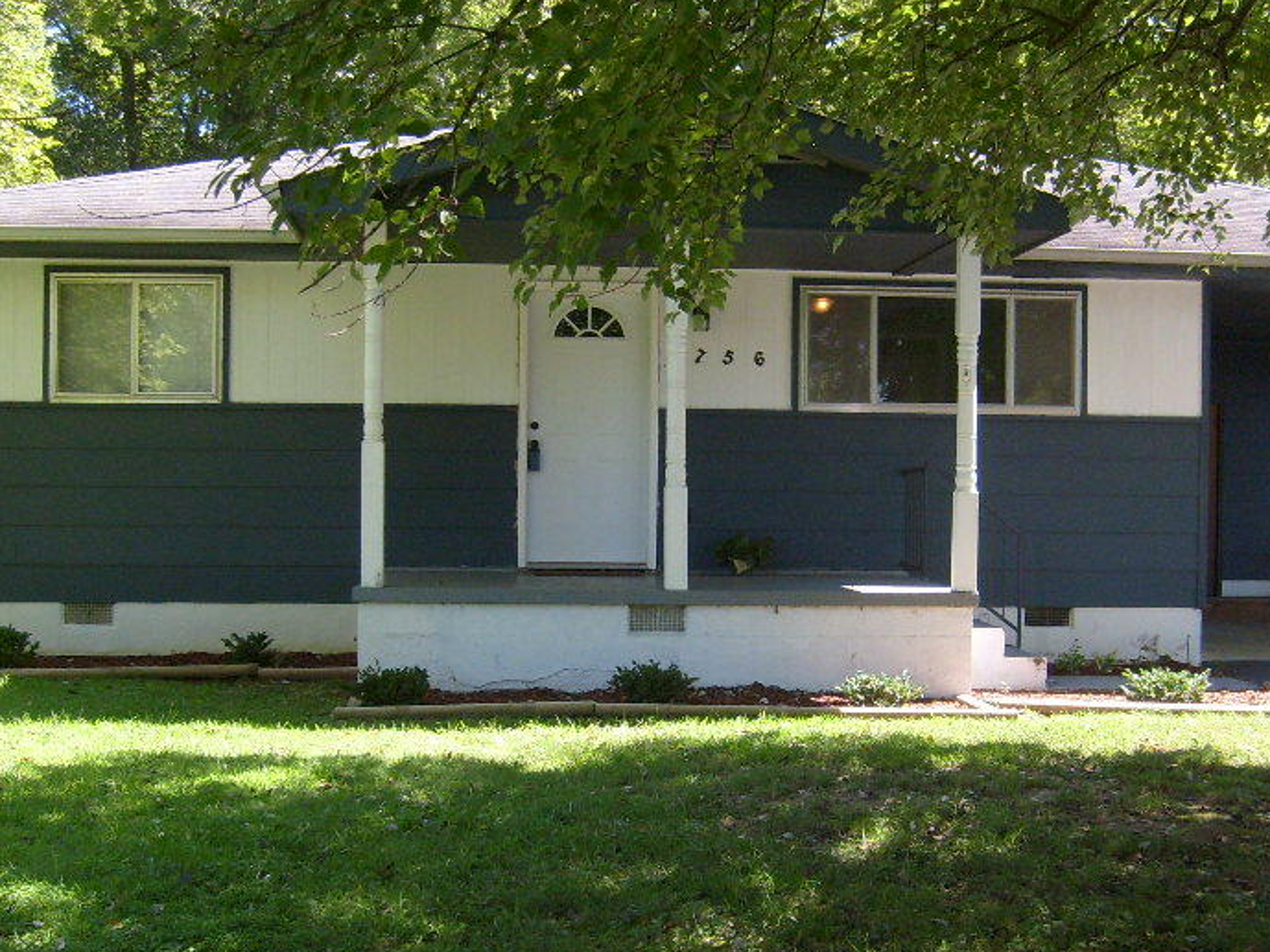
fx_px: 1908
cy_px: 563
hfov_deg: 36.8
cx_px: 708
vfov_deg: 28.0
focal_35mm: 52
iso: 80
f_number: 2.8
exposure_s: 1/250
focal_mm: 5.8
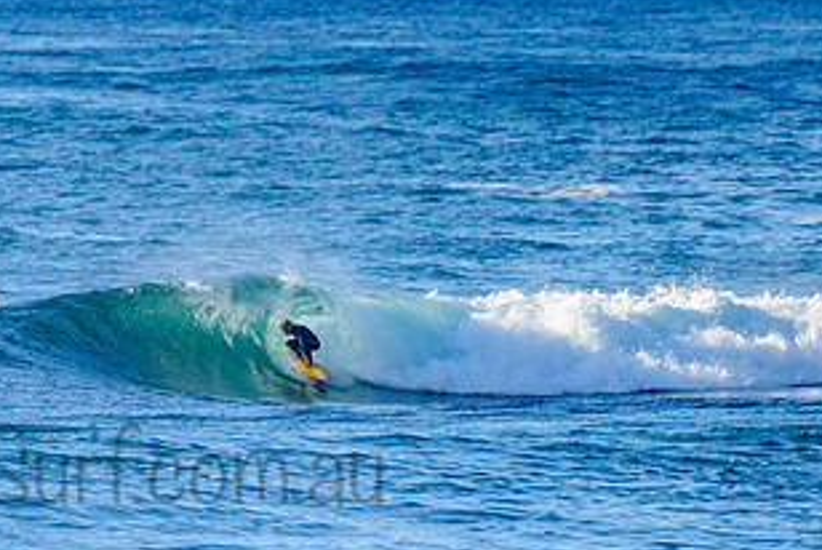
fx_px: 26374
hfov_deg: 1.8
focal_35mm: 1154
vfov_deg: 1.2
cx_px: 277
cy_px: 366
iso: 280
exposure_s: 1/2000
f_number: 5.6
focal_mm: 500
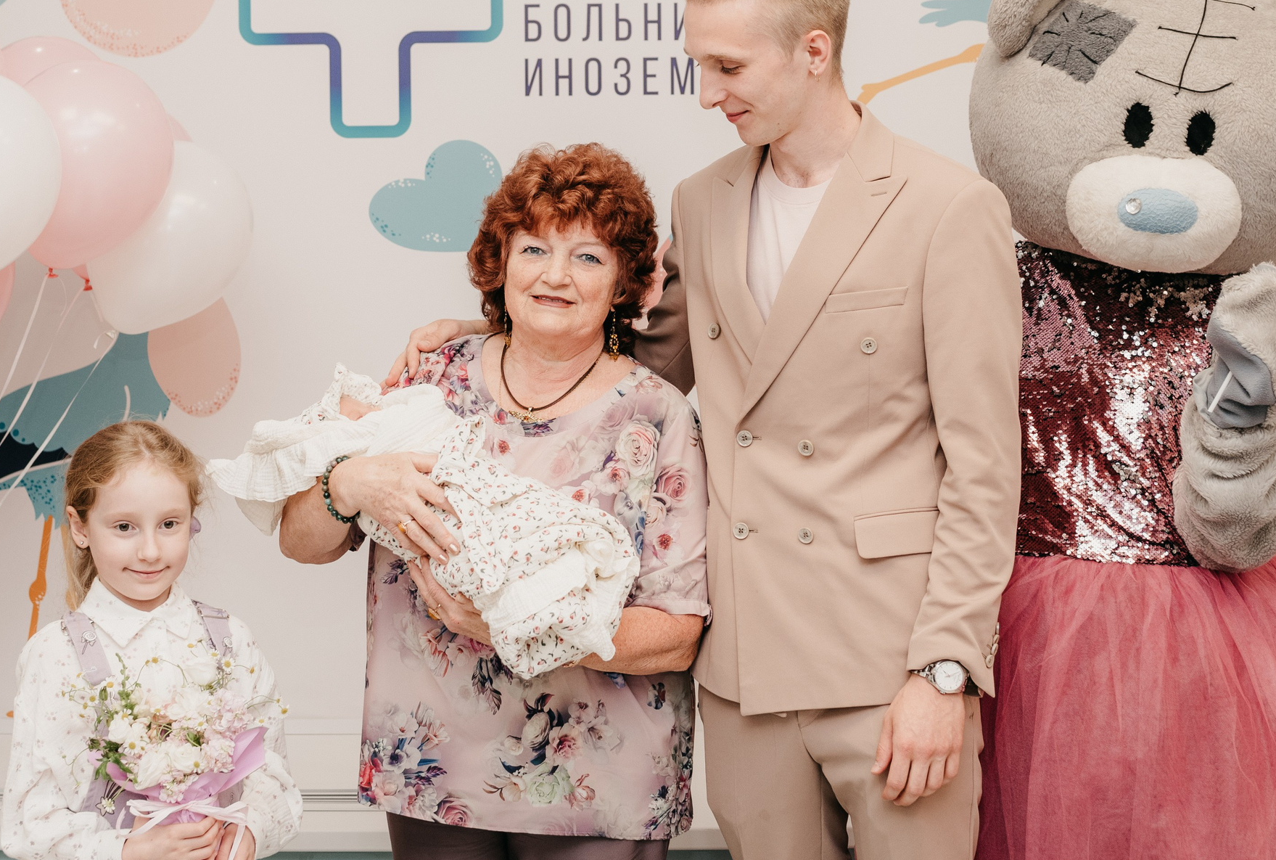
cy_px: 301
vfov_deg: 23.1
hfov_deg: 33.8
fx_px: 2098
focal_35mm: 59
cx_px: 618
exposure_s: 1/160
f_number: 4
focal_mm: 35
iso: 400
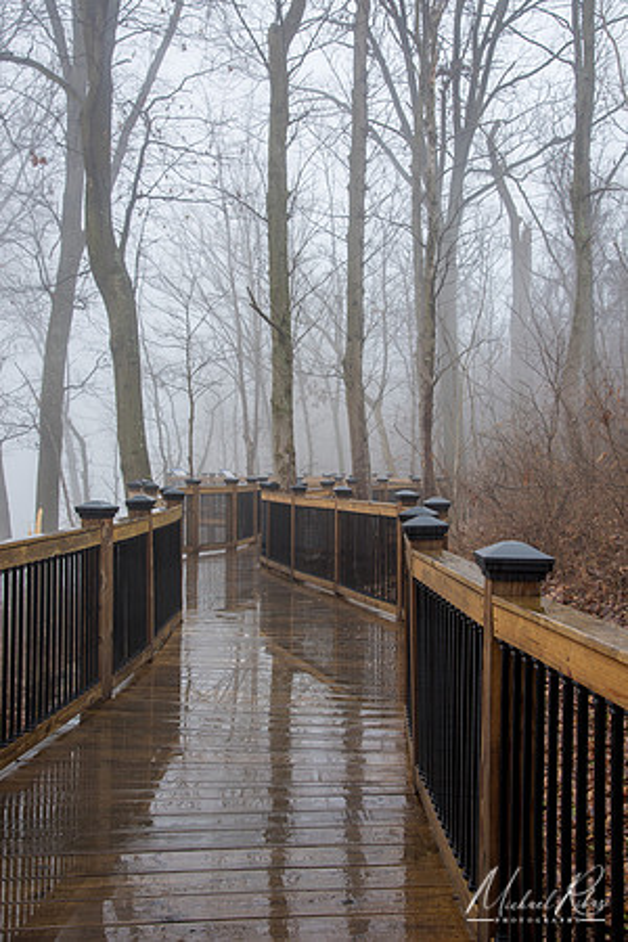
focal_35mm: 38
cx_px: 314
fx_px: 994
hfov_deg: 35.1
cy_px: 471
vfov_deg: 50.7
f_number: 13
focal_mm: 38
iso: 100
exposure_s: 1/30
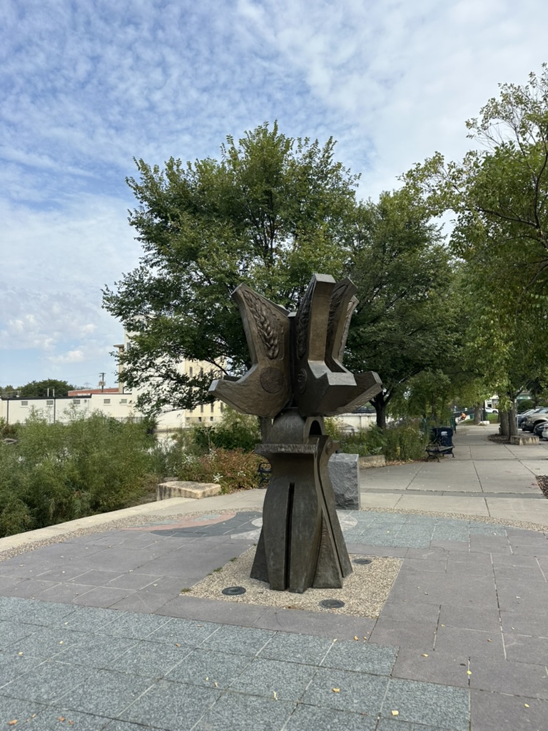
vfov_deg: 71.6
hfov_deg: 56.8
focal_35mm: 24
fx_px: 507
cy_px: 366
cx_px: 274
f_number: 1.78
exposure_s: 1/3155
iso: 80
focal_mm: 6.86
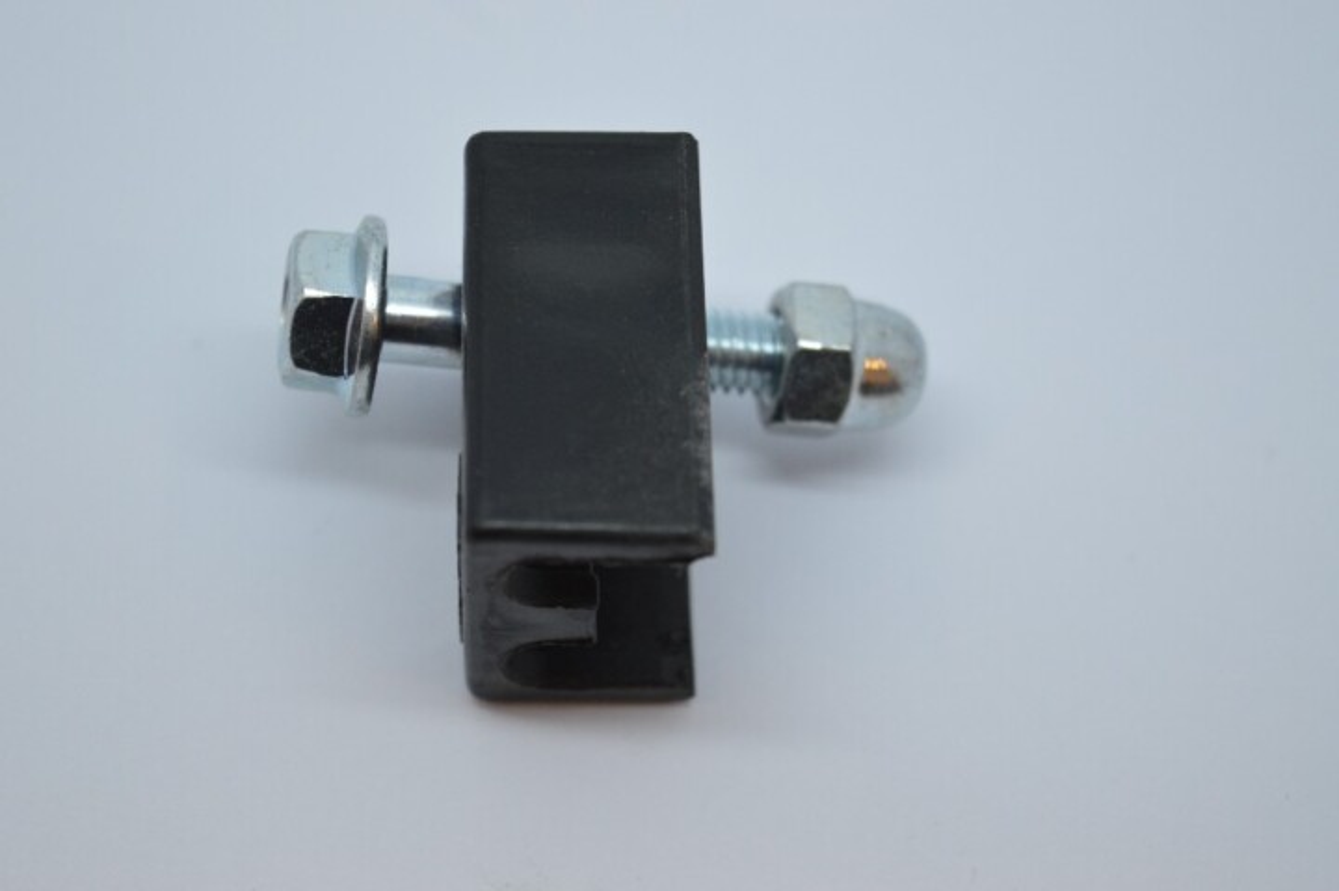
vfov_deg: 16.5
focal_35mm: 82
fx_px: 3066
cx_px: 670
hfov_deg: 24.6
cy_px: 446
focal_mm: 55
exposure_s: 1/100
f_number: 5.6
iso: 400
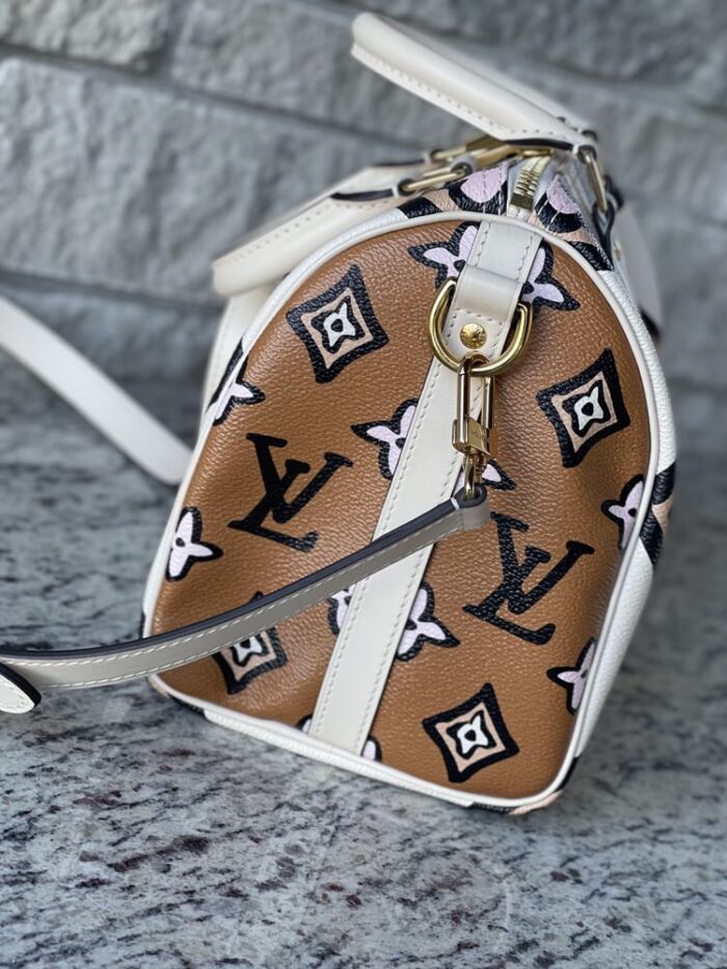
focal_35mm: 64
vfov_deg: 30.3
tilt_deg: -17.1
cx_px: 364
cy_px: 484
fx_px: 1792
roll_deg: -19.0
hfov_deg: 22.9
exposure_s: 1/121
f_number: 2.2
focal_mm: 7.5
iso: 64
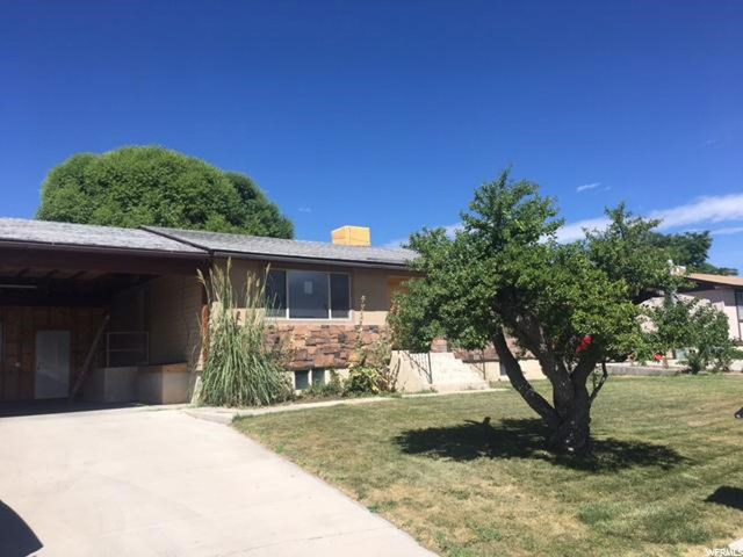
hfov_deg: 61.7
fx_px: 622
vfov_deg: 48.2
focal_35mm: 29
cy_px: 278
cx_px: 372
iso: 25
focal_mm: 4.15
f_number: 2.2
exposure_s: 1/425
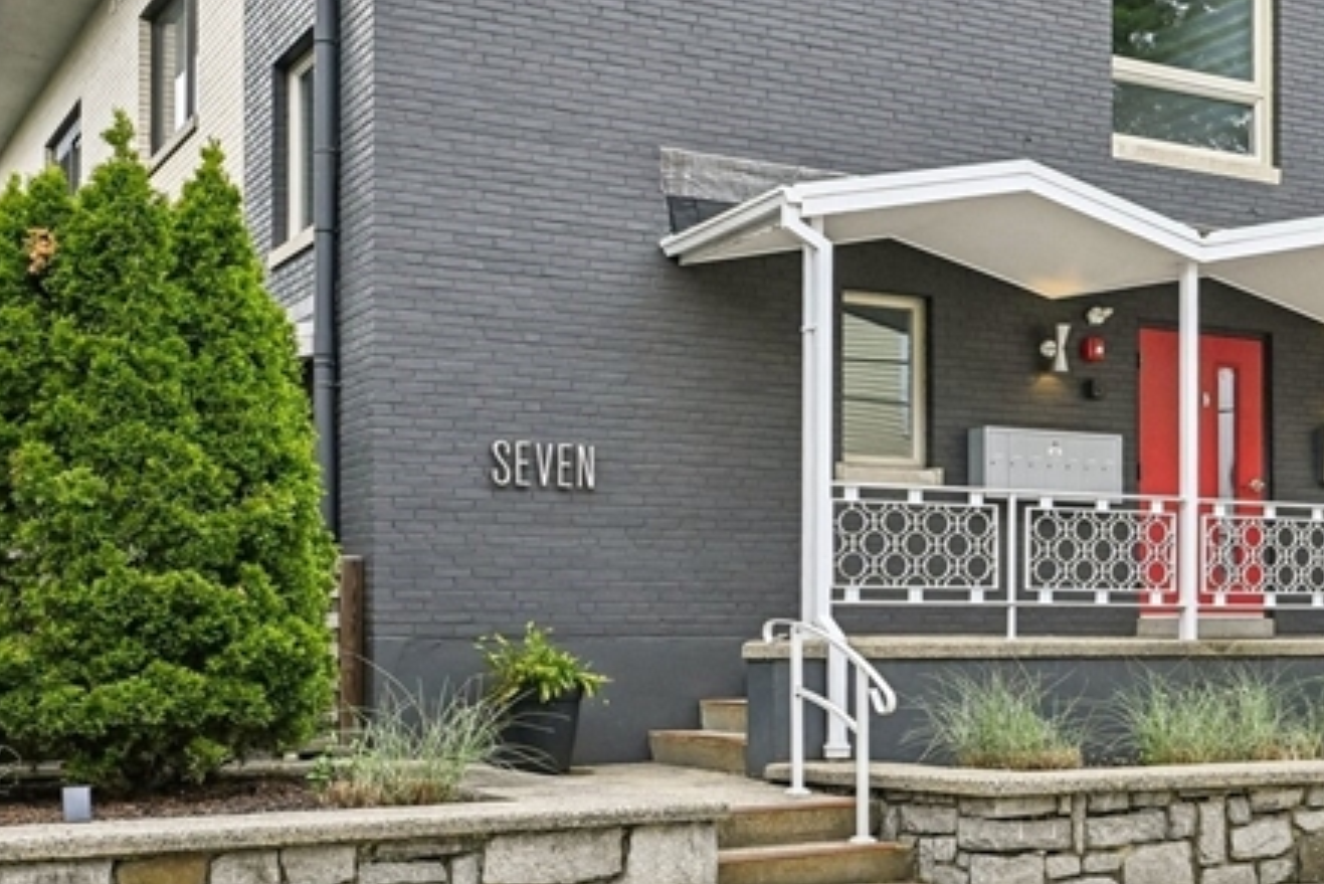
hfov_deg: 39.1
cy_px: 210
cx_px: 1013
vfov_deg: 27.1
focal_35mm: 49
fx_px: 1803
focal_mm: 21
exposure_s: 1/400
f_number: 8
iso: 400
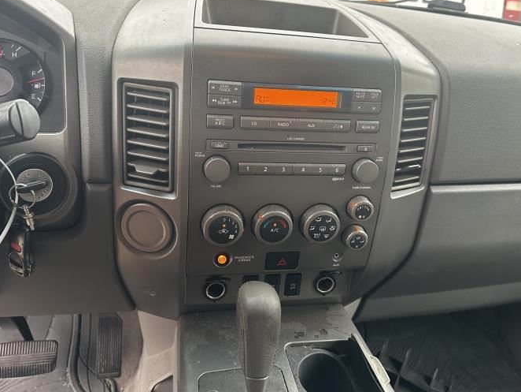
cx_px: 275
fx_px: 437
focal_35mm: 29
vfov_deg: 48.2
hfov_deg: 61.6
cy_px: 174
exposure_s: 1/116
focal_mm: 6.86
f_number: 1.78
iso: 250
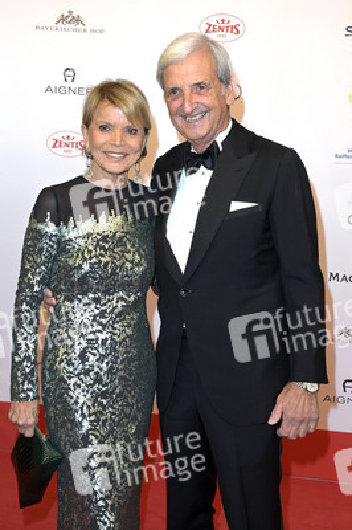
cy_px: 265
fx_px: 808
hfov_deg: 24.6
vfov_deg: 36.3
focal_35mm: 55
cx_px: 176
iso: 400
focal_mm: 55
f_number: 6.3
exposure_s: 1/250
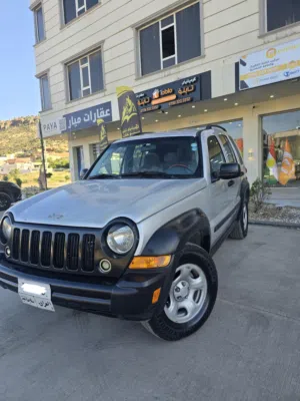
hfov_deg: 58.9
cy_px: 200
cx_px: 150
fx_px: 266
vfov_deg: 73.9
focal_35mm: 23
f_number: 1.7
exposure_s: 1/182
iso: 12
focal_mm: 6.3
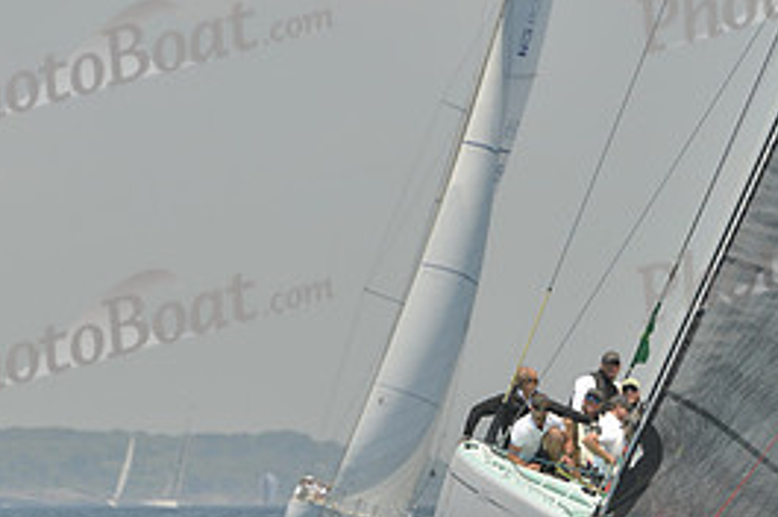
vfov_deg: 1.6
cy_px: 442
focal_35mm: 877
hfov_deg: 2.4
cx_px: 487
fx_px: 18929
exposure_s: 1/1250
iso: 280
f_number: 7.1
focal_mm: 400
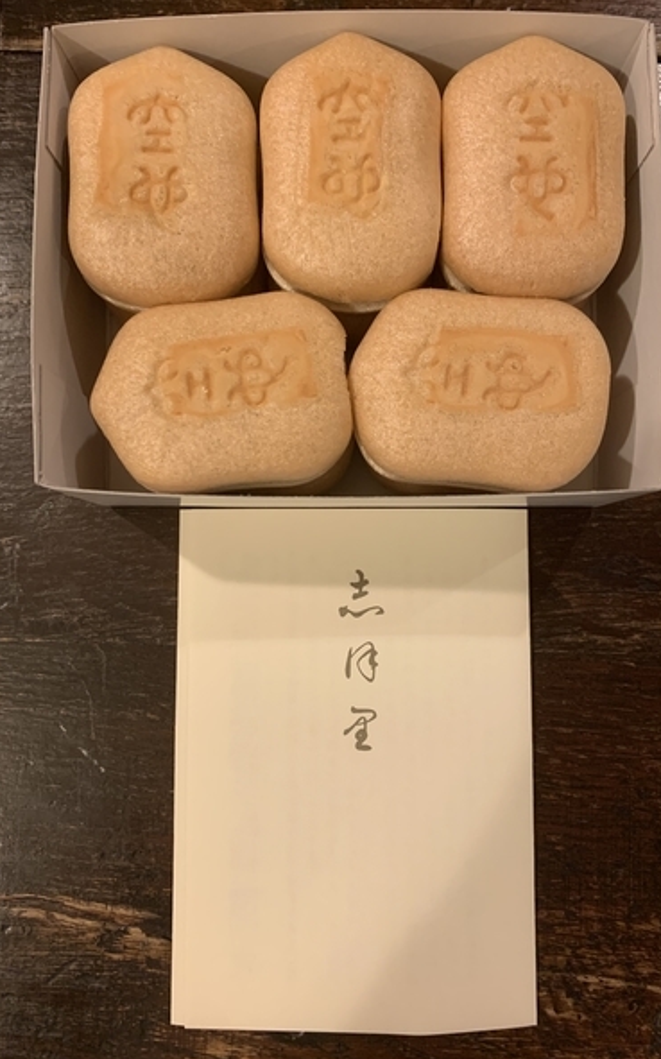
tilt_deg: -84.6
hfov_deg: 44.5
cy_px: 530
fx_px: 808
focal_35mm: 28
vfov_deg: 66.5
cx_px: 344
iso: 250
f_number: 1.8
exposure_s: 1/50
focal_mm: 4.25
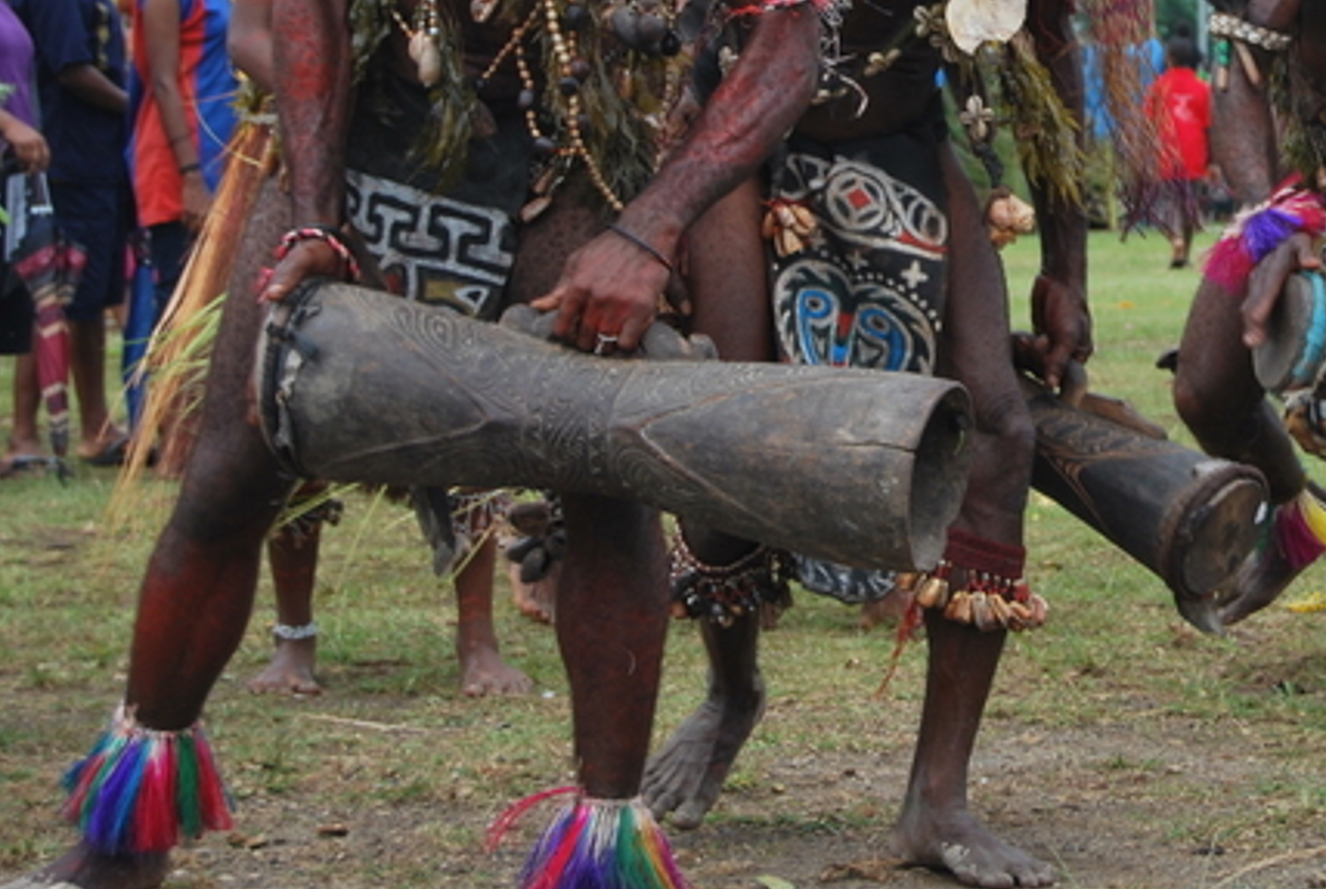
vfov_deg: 10.6
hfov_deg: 15.7
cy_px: 149
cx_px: 1183
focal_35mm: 129
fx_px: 4760
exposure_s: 1/160
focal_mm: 46
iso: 100
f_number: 6.3
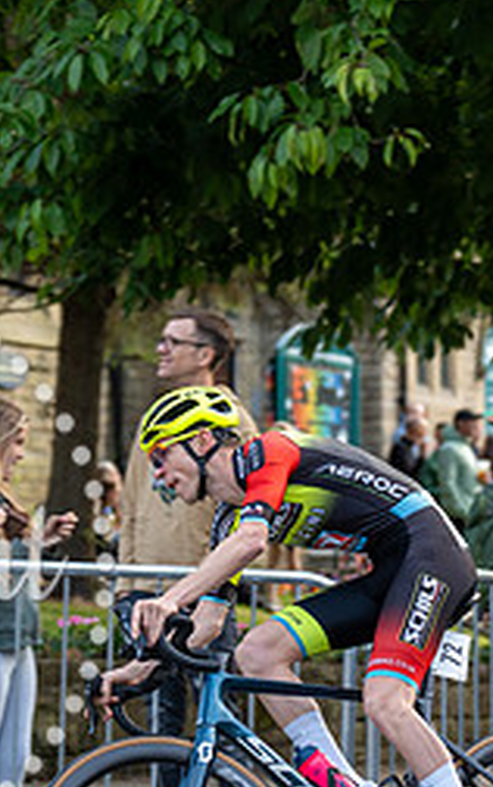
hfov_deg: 8.0
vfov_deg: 12.8
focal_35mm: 164
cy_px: 408
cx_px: 306
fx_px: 3518
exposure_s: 1/800
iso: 1000
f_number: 2.8
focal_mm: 70
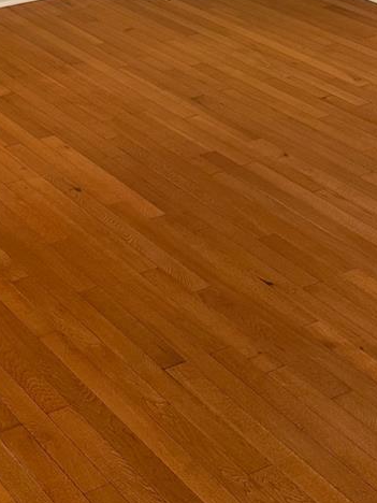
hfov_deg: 17.7
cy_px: -113
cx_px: -133
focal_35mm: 77
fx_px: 1118
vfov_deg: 23.1
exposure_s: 1/60
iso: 250
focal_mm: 6.86
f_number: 1.78
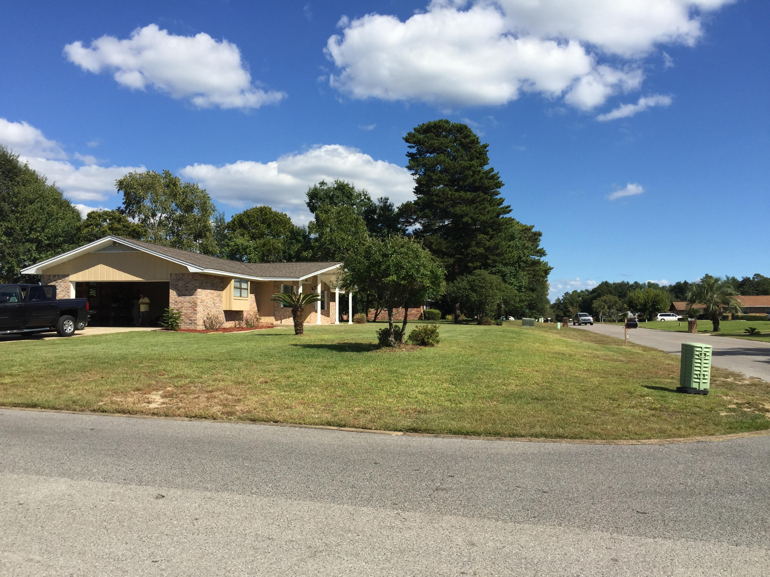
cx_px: 385
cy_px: 288
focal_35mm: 29
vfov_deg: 48.2
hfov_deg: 61.7
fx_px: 645
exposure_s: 1/2475
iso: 32
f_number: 2.2
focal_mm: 4.15
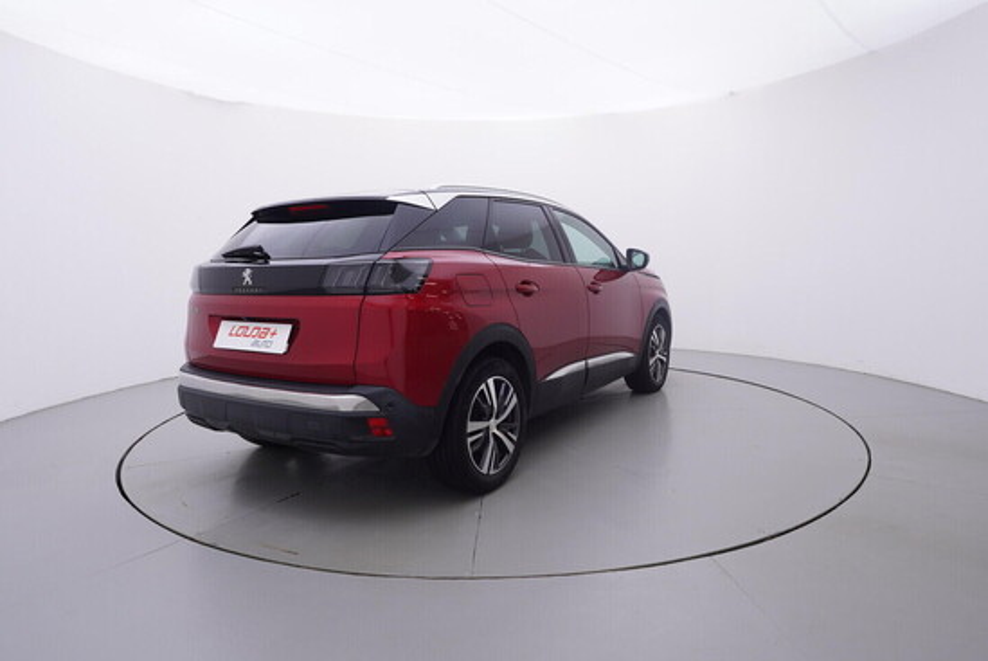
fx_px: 618
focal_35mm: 22
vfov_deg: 56.2
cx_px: 494
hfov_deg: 77.3
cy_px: 330
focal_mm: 15
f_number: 5
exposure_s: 1/80
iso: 200
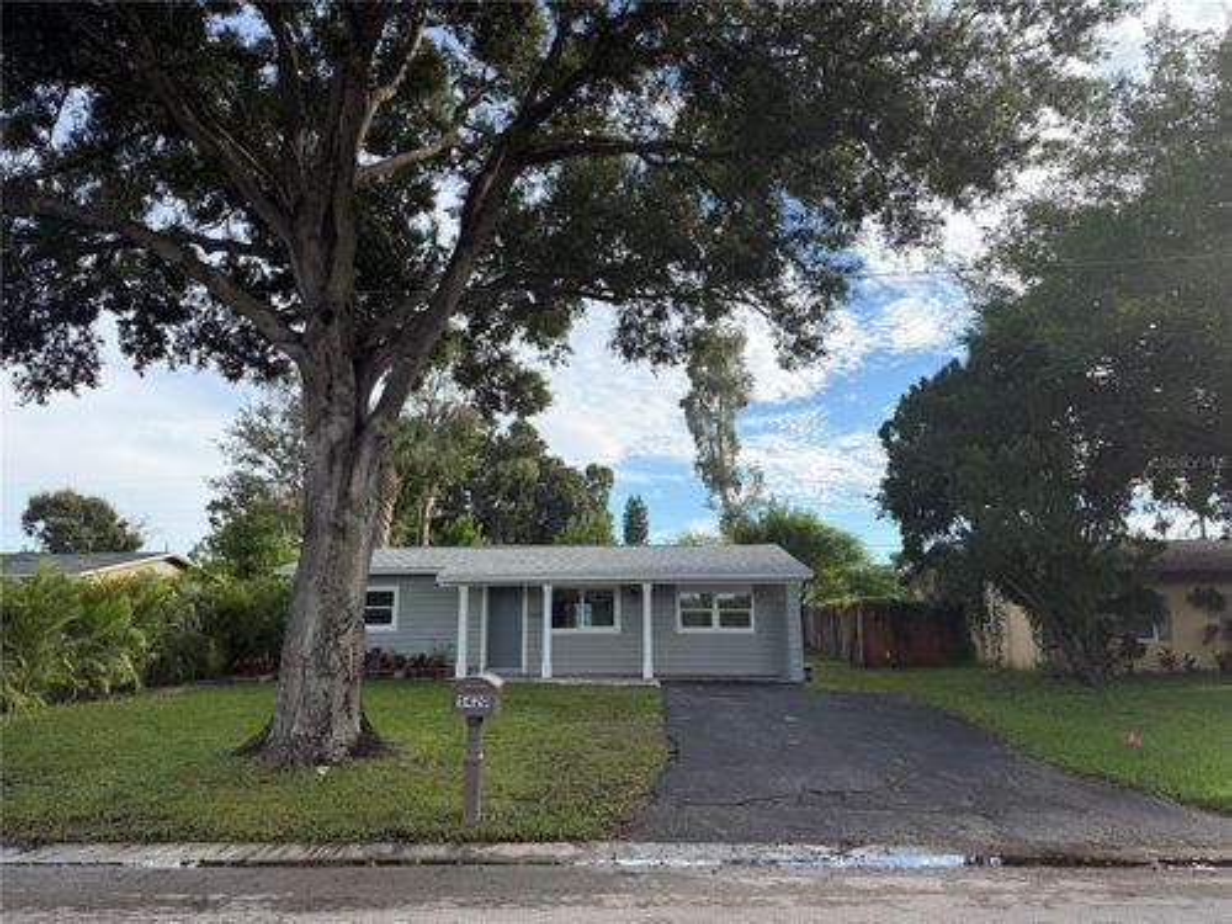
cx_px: 616
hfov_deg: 71.6
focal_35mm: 24
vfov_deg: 56.8
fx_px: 854
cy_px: 462
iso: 80
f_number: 1.78
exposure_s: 1/2232
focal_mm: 6.76
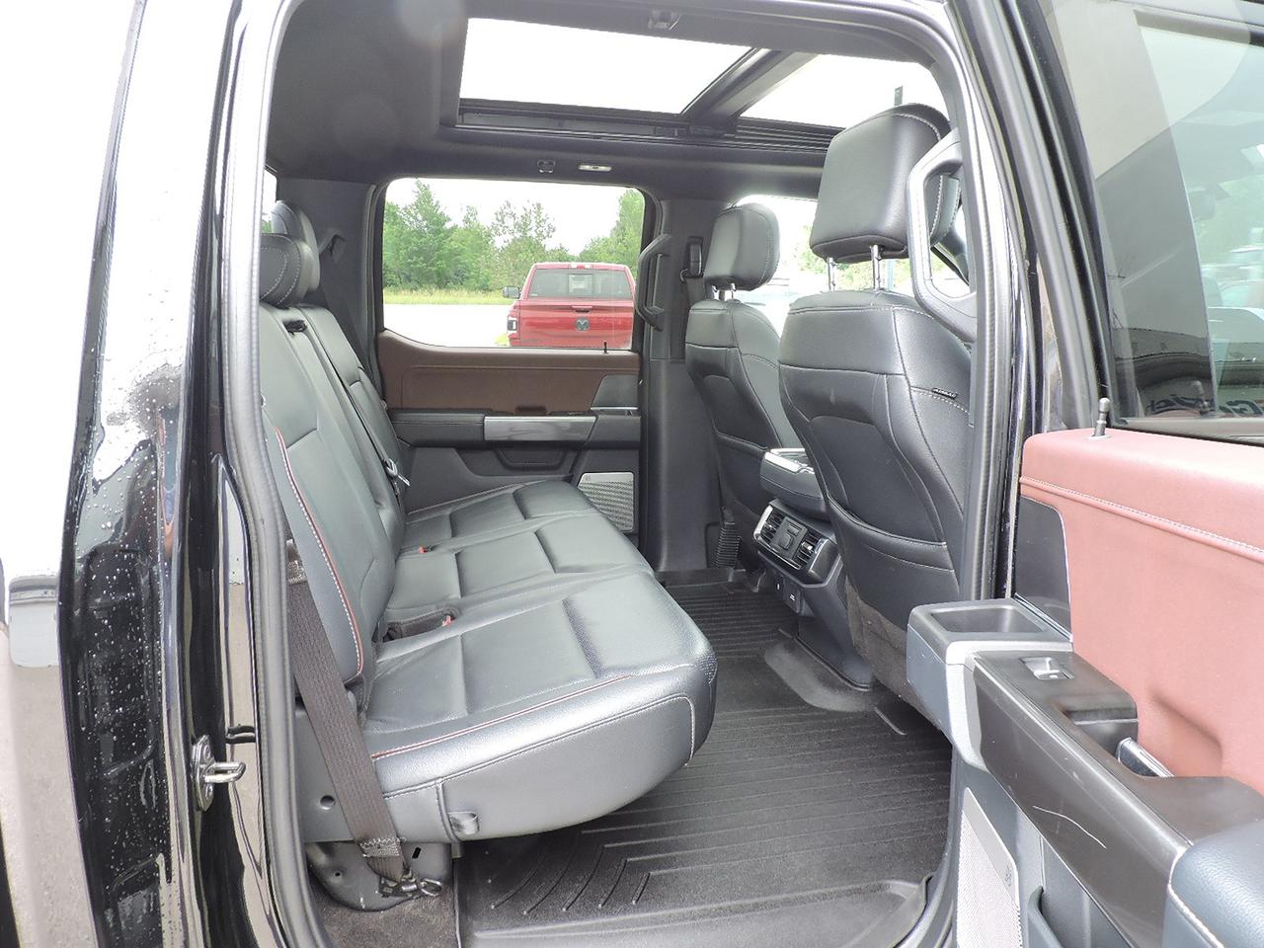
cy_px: 474
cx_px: 632
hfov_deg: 71.6
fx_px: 876
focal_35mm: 24
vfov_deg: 56.8
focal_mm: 4.3
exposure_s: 1/30
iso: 125
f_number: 3
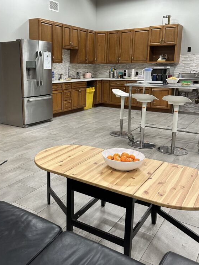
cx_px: 70
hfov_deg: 42.5
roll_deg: -0.9
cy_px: 118
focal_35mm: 33
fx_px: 253
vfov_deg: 55.2
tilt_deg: -10.3
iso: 200
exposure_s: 1/120
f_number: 1.78
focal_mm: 6.86
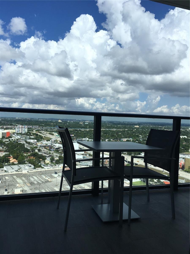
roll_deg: -1.9
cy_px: 127
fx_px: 212
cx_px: 95
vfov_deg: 61.7
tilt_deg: -0.6
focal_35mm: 29
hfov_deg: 48.2
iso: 25
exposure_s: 1/1202
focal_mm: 4.15
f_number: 2.2
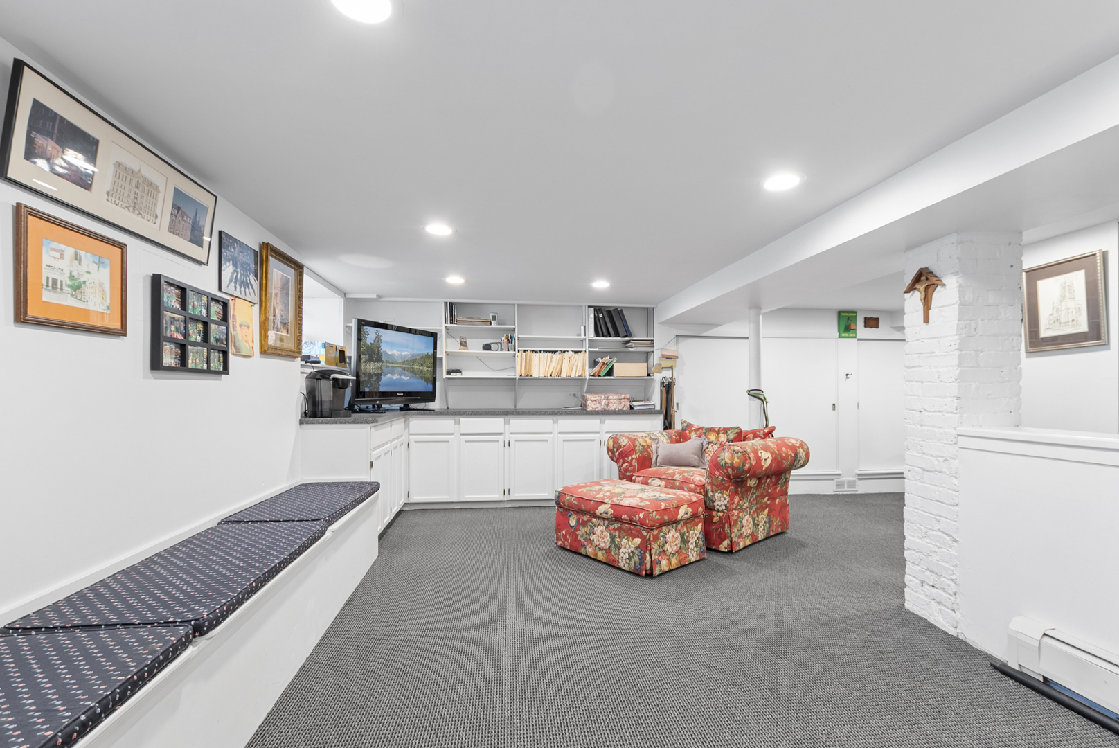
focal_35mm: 15
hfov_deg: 100.4
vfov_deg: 77.4
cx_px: 560
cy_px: 374
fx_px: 467
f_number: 7.1
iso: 250
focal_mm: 10
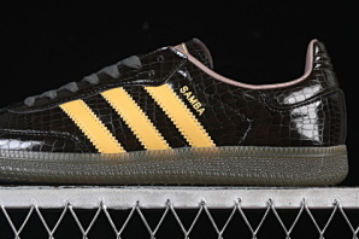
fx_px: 1255
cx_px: 139
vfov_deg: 10.8
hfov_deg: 16.3
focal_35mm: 126
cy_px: 62
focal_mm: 50
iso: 160
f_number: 6.3
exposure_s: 1/60
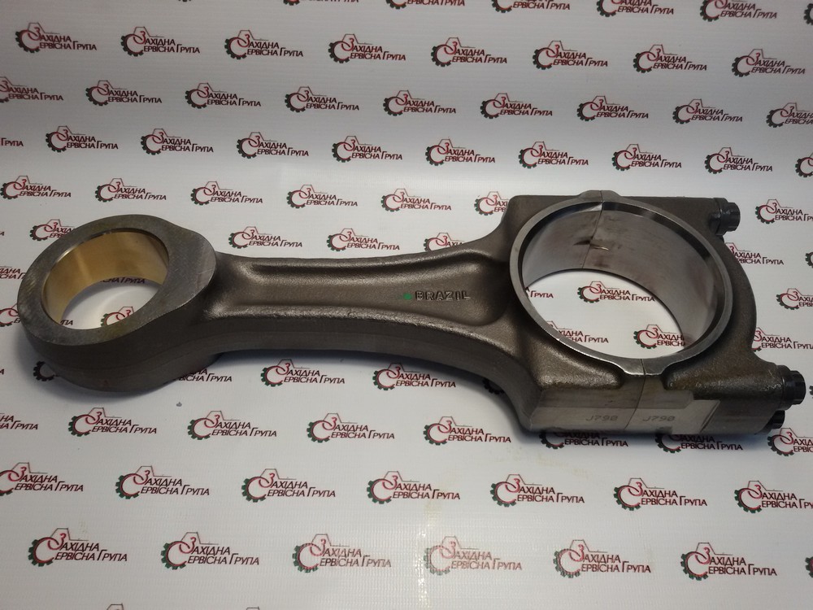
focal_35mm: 31
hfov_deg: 58.4
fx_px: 728
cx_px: 406
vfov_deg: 45.4
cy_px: 305
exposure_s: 1/100
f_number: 2.4
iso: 80
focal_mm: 2.93
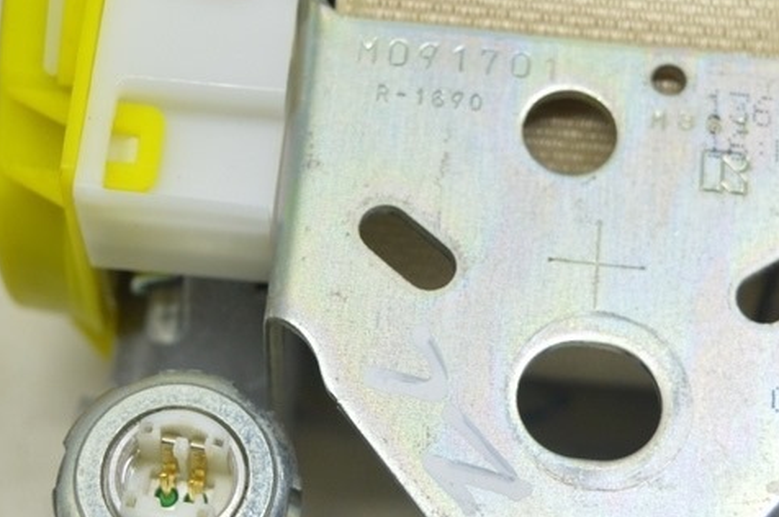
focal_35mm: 100
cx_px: 311
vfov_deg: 13.6
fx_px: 2163
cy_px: 395
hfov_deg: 20.4
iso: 400
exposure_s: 1/40
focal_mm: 31
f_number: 4.2
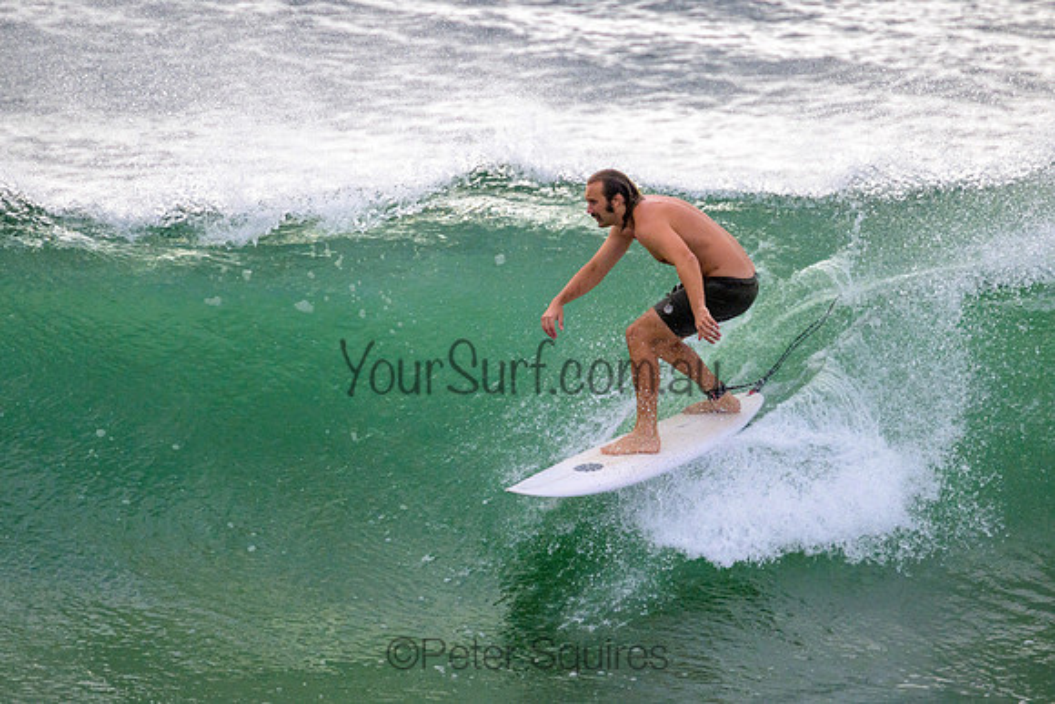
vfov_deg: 1.5
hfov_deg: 2.3
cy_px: 305
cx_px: 555
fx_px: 26560
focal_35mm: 906
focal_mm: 800
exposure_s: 1/2000
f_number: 11
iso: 1250
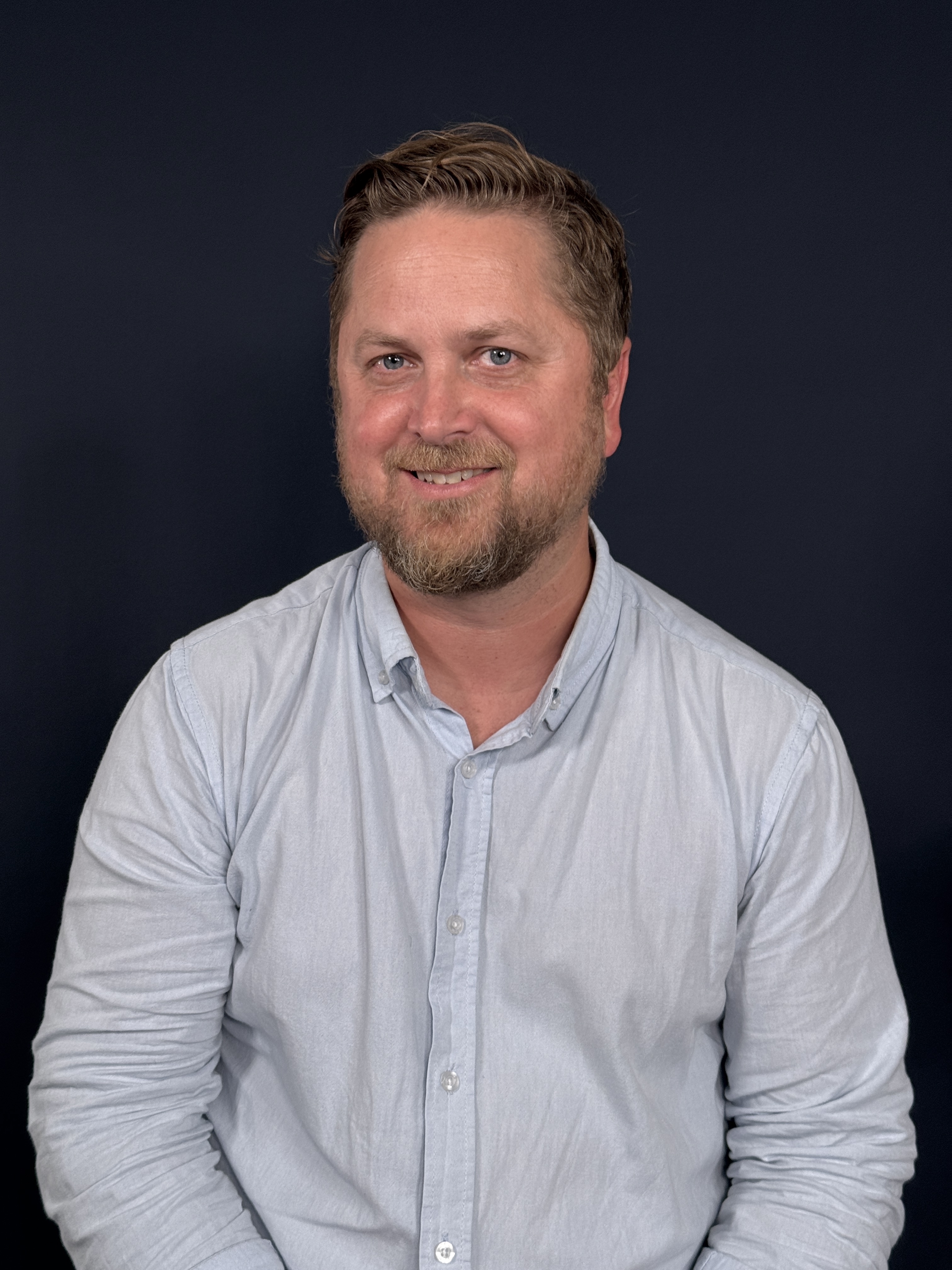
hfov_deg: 30.3
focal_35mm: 48
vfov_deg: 39.7
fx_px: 1760
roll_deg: -1.2
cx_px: 476
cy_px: 635
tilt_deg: -5.6
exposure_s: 1/60
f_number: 1.78
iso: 125
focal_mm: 6.76
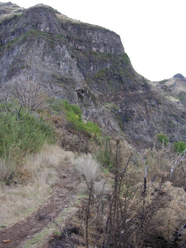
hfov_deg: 40.7
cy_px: 124
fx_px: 251
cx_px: 93
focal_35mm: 35
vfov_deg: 52.6
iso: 50
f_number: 3.5
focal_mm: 8.9
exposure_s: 1/64
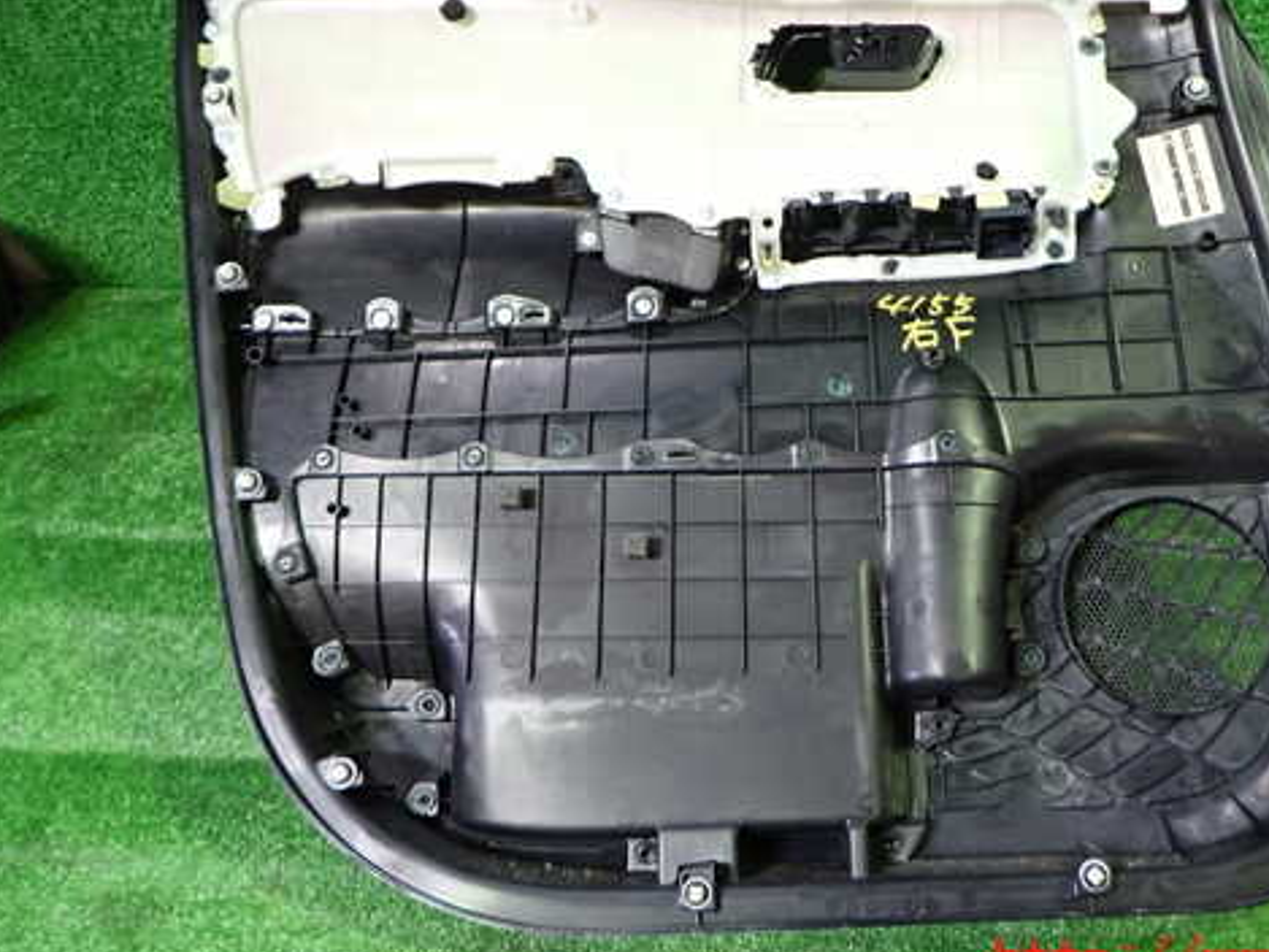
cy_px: 389
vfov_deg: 44.0
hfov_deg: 56.1
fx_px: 1173
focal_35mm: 32
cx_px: 793
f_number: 2
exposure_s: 1/30
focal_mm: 4.5
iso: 320
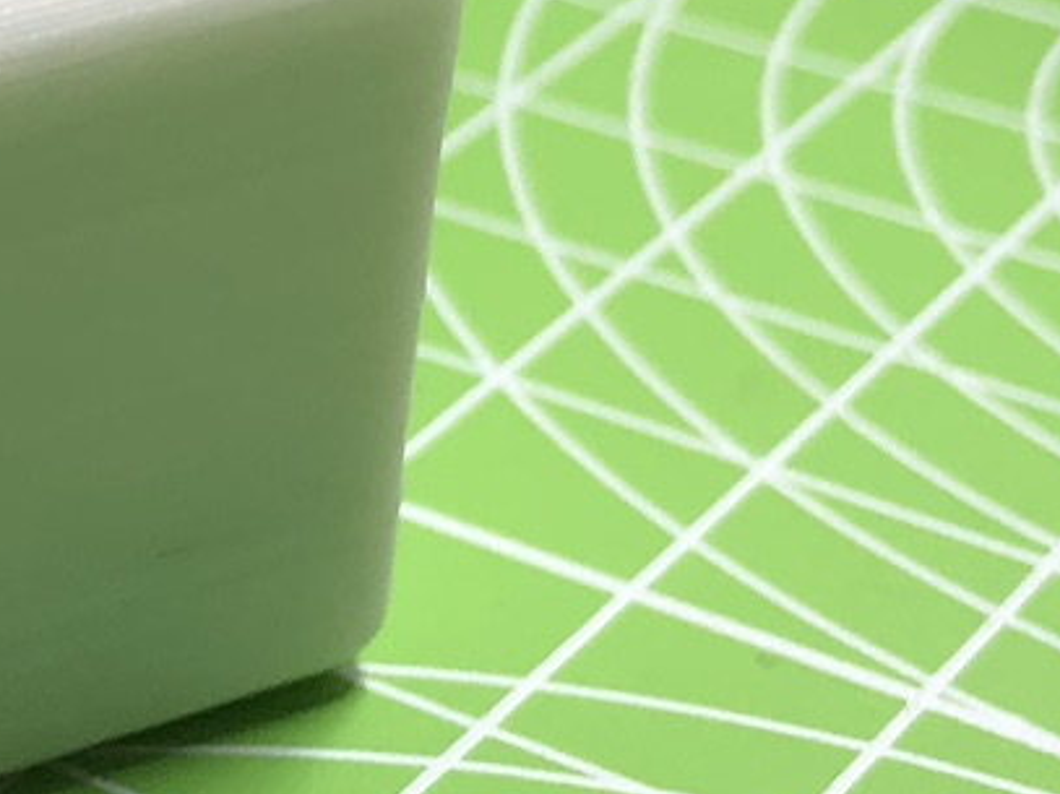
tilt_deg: -30.9
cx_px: -625
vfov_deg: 10.5
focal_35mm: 141
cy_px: 523
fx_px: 4316
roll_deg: -0.2
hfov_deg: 13.1
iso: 40
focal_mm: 3.99
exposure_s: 1/120
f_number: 1.8
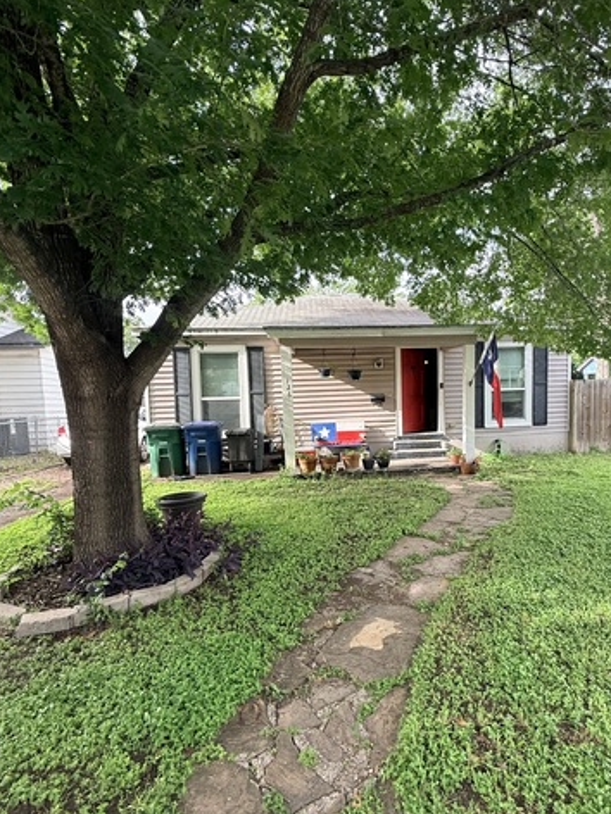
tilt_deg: -4.2
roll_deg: -1.3
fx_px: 447
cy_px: 435
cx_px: 369
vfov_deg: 84.5
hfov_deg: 67.9
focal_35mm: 19
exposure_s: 1/224
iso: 64
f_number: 2.2
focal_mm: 2.22
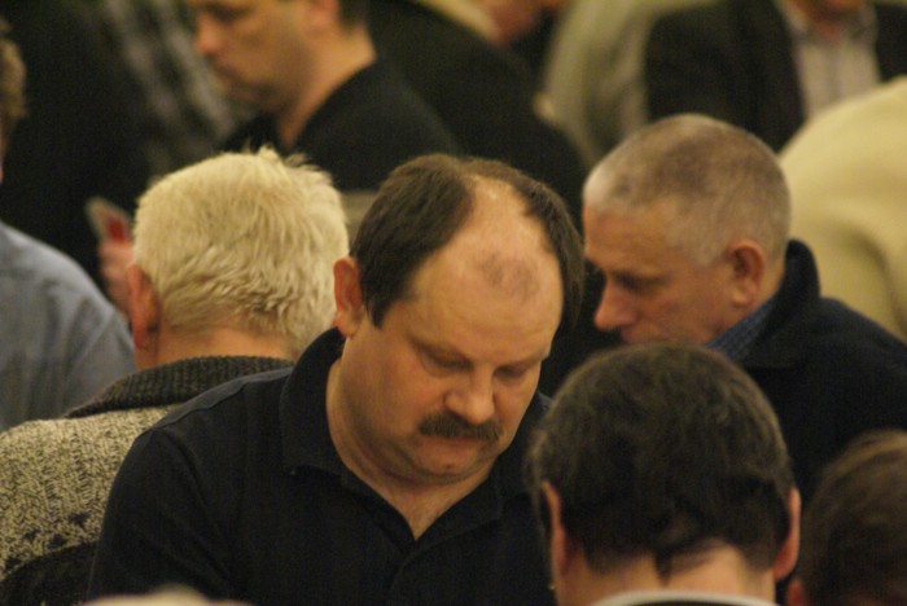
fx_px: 11347
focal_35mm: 450
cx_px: 454
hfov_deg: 4.6
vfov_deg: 3.1
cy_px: 303
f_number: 5.6
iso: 1600
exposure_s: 1/13
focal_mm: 300
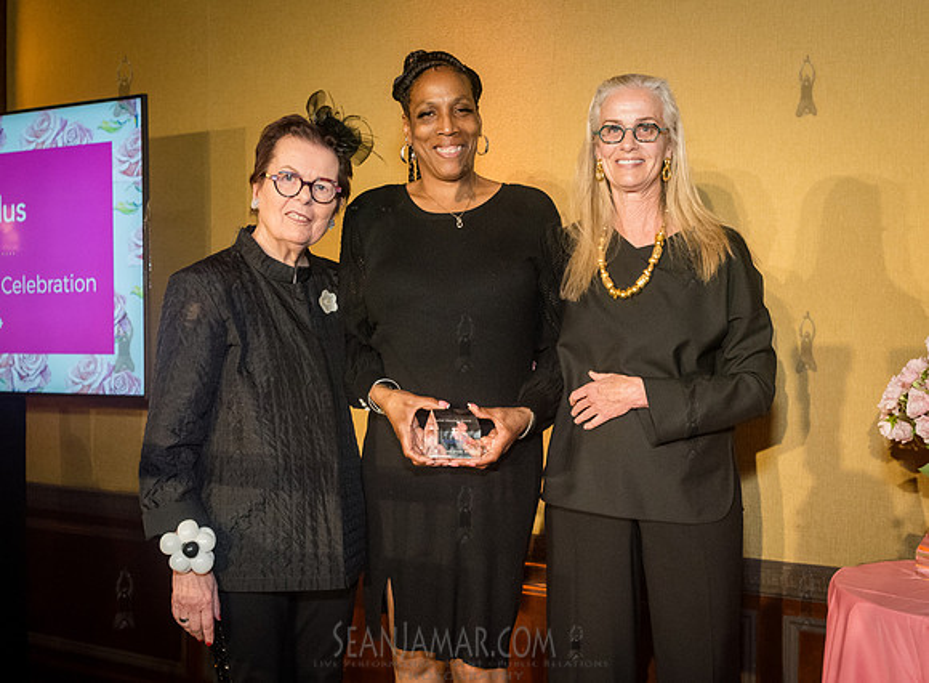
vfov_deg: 33.1
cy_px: 363
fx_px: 1149
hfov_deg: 44.0
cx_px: 450
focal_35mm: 43
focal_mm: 35
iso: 5000
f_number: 4.5
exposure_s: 1/160
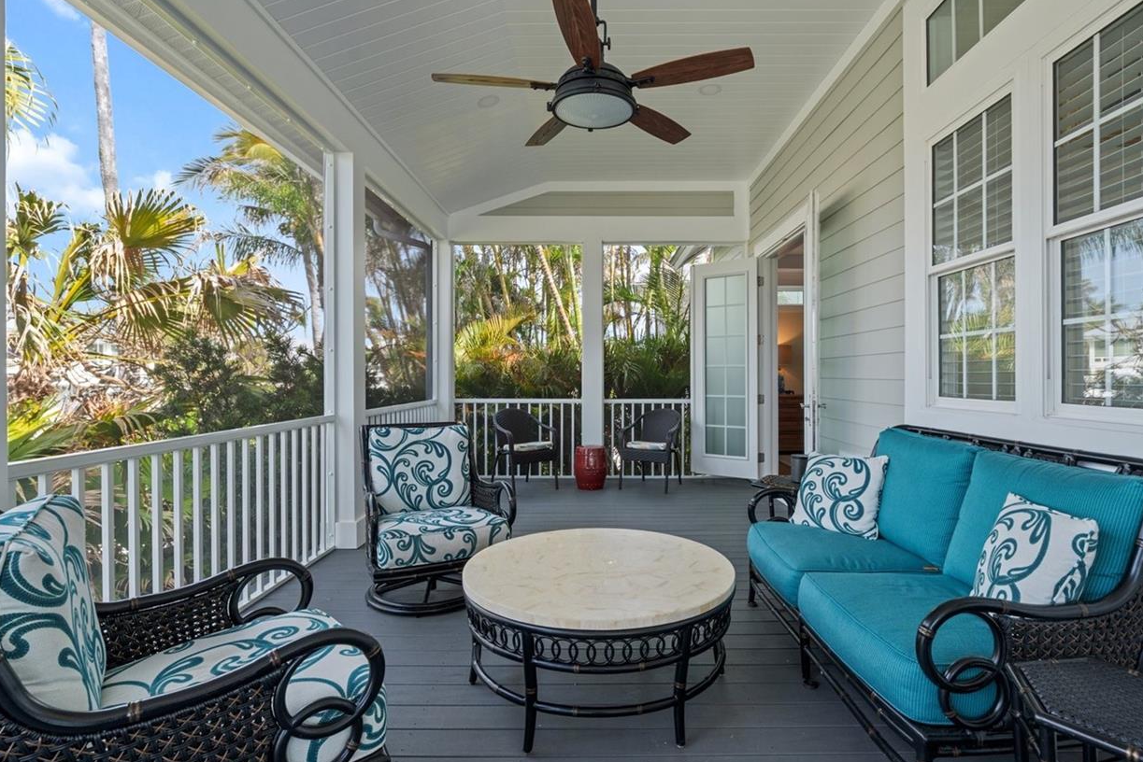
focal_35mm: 17
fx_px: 540
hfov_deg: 93.2
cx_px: 595
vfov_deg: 70.5
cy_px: 384
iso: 200
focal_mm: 13
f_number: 9
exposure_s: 1/6
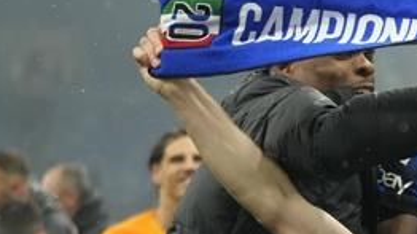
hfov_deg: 11.6
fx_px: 2011
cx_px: 500
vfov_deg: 6.6
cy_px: 235
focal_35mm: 182
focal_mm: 70
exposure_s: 1/2000
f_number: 2.8
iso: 3200
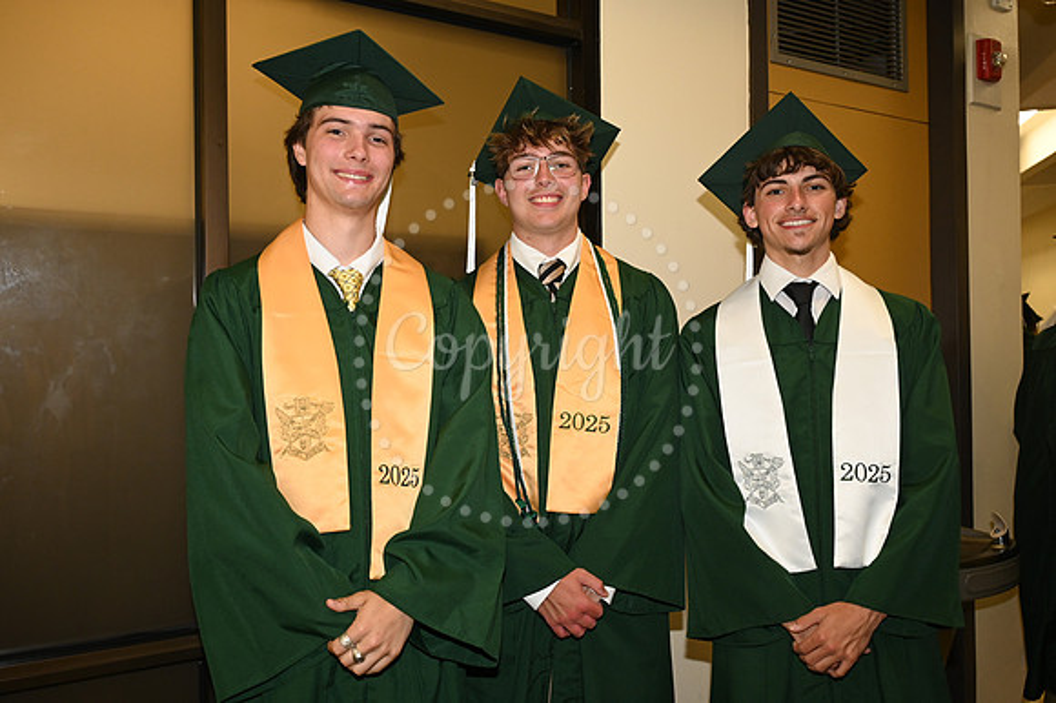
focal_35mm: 30
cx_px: 528
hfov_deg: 61.1
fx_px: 894
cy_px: 352
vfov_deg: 42.9
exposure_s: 1/60
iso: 1600
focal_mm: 30.5
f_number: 5.6
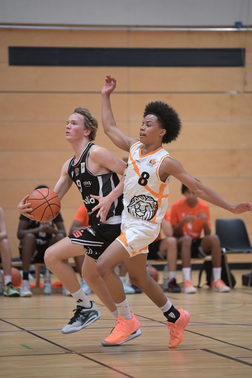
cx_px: 126
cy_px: 189
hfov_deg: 7.6
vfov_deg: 11.4
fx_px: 1891
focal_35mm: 180
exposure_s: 1/1000
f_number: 2.8
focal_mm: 180
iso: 3200
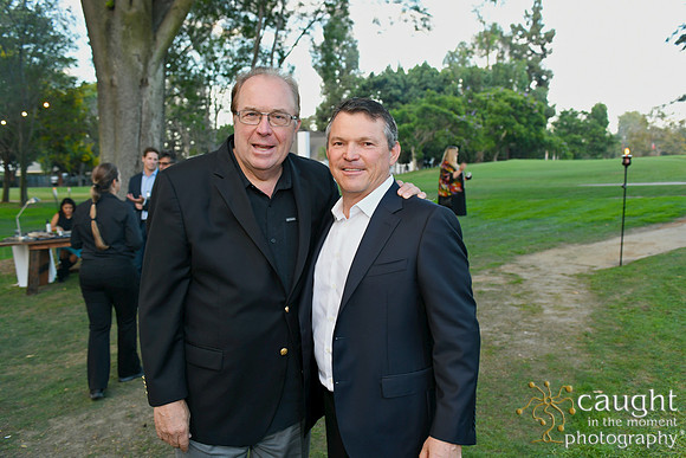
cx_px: 343
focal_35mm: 31
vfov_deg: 42.3
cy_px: 229
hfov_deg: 60.3
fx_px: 591
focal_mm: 31
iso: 500
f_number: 4
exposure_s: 1/125
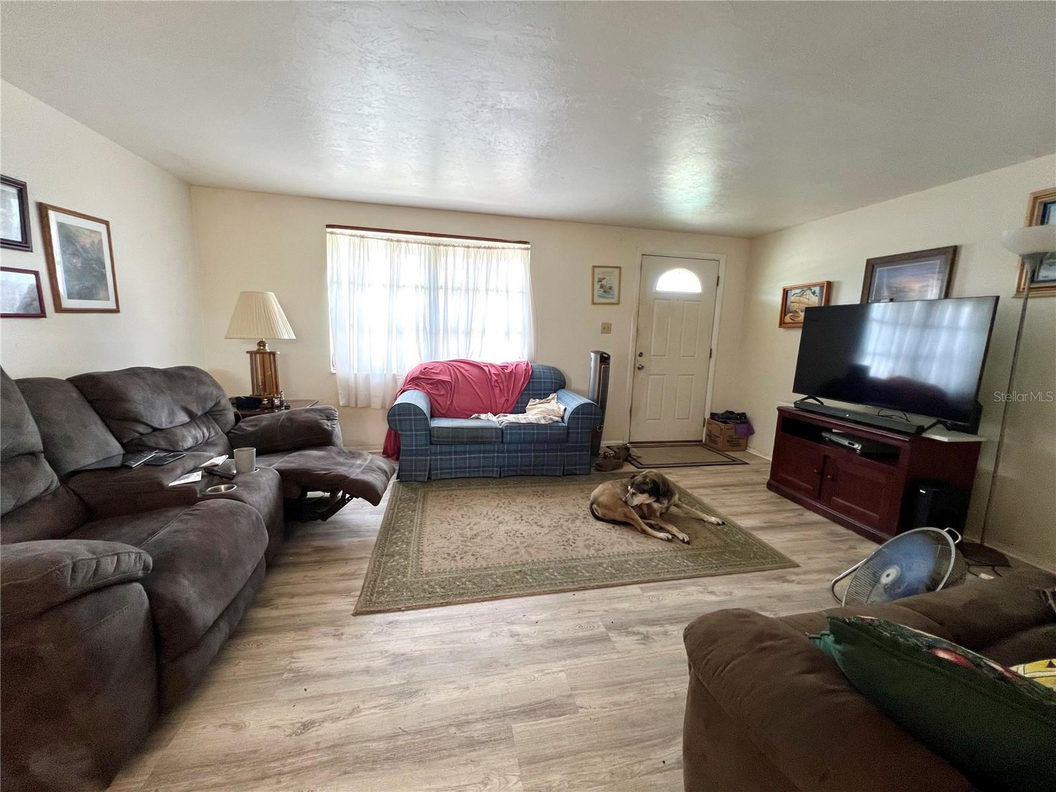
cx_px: 528
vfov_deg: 89.9
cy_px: 396
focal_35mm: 13
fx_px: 397
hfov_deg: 106.2
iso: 160
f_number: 1.8
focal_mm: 1.57
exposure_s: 1/60
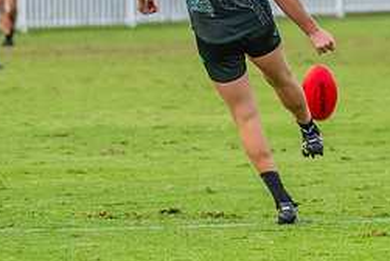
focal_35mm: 508
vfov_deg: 2.7
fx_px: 5510
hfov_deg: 4.1
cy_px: -28
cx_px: 178
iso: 800
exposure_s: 1/1600
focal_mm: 170
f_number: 4.5
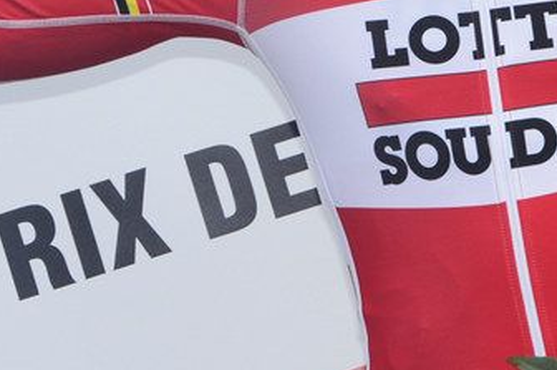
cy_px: -163
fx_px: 11047
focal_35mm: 715
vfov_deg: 1.9
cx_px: 400
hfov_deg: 2.9
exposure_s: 1/250
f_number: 11
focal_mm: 200
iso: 400
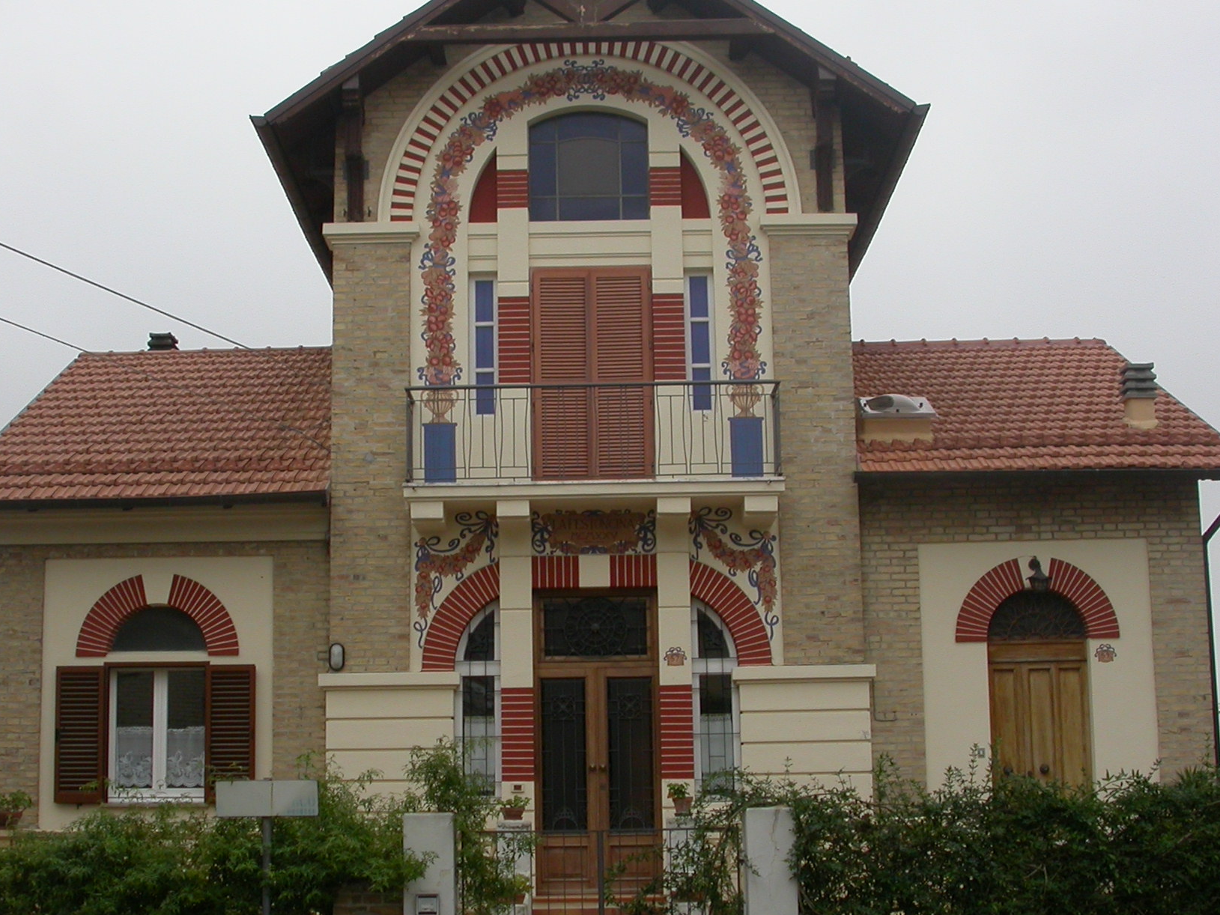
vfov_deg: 27.5
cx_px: 541
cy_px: 470
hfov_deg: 36.1
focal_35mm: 53
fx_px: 1868
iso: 100
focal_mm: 7.85
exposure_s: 1/138
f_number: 5.3
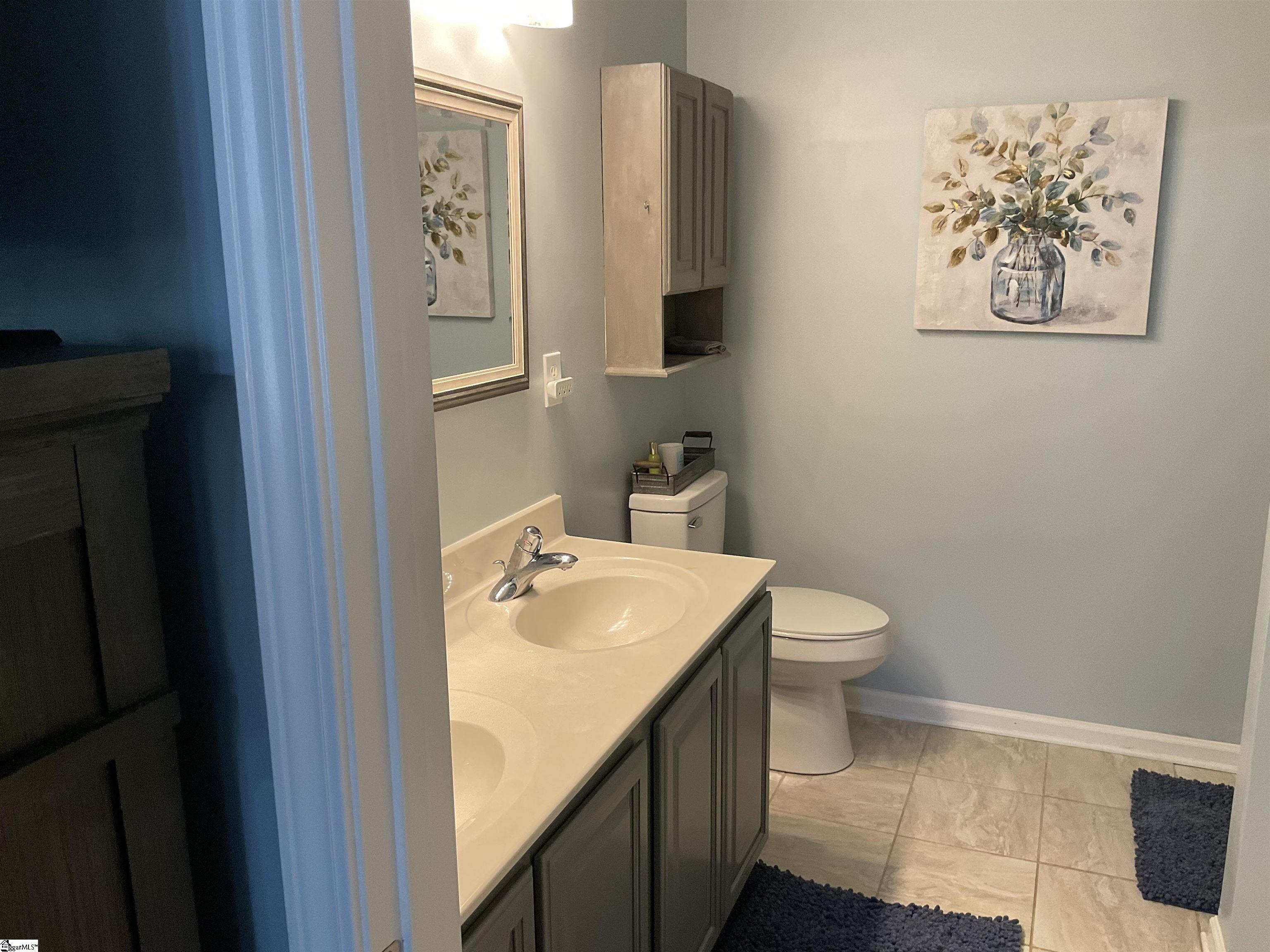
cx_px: 635
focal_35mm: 29
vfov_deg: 48.2
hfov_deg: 61.7
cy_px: 476
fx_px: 1064
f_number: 1.8
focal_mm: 3
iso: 64
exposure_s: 1/60
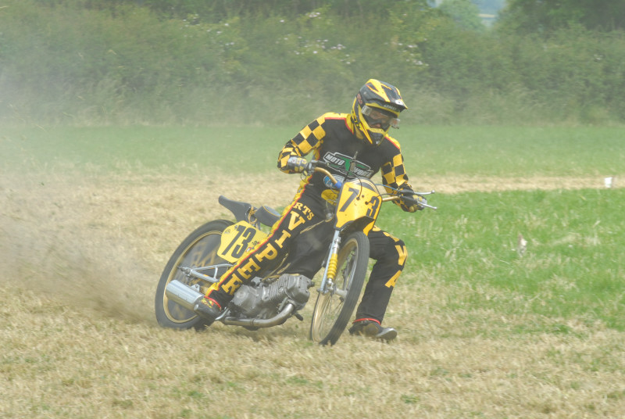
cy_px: 210
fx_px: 5477
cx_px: 312
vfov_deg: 4.4
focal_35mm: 315
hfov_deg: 6.5
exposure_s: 1/320
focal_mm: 210
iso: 400
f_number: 11
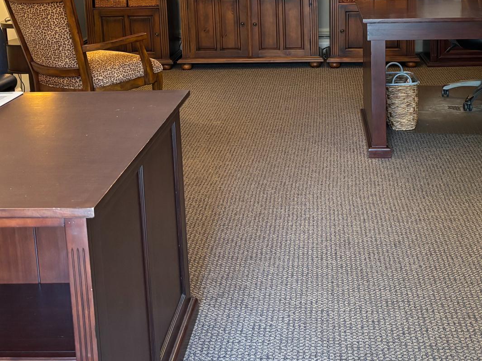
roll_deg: +2.0
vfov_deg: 28.1
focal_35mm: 50
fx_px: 696
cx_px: 275
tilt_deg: -9.6
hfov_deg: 38.1
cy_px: 39
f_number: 1.6
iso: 400
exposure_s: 1/60
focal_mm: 5.96
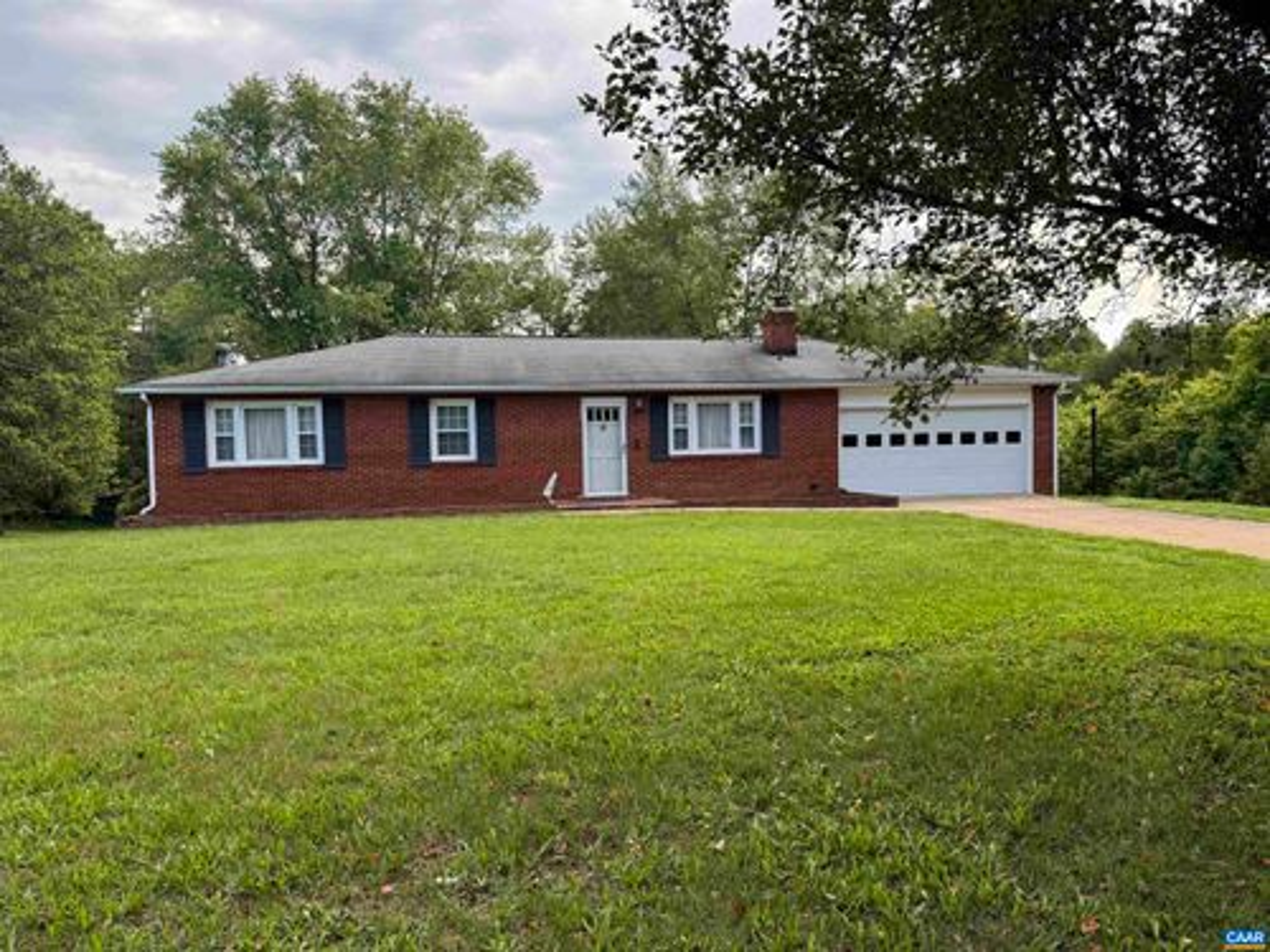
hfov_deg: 71.6
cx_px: 635
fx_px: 881
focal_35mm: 24
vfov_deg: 56.8
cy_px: 476
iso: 80
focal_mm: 6.76
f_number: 1.78
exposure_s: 1/832
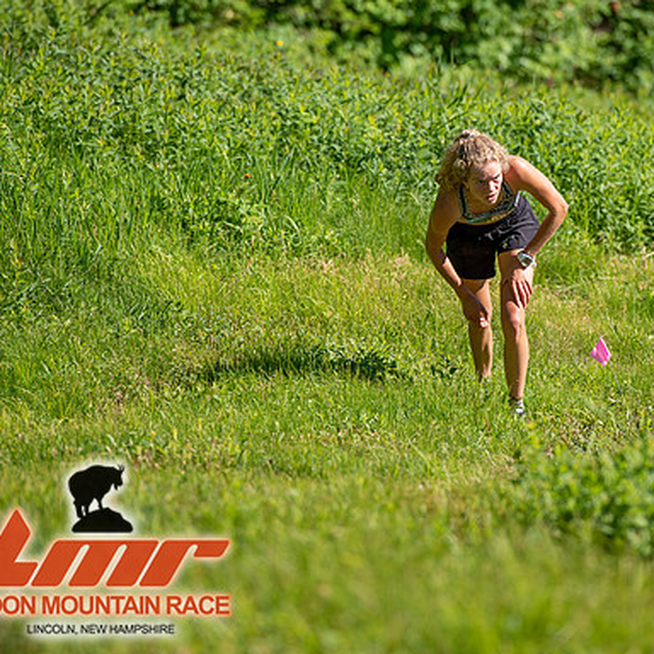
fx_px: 6477
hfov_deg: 5.8
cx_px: 436
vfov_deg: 5.8
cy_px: 268
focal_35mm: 303
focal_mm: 200
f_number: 3.5
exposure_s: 1/800
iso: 100
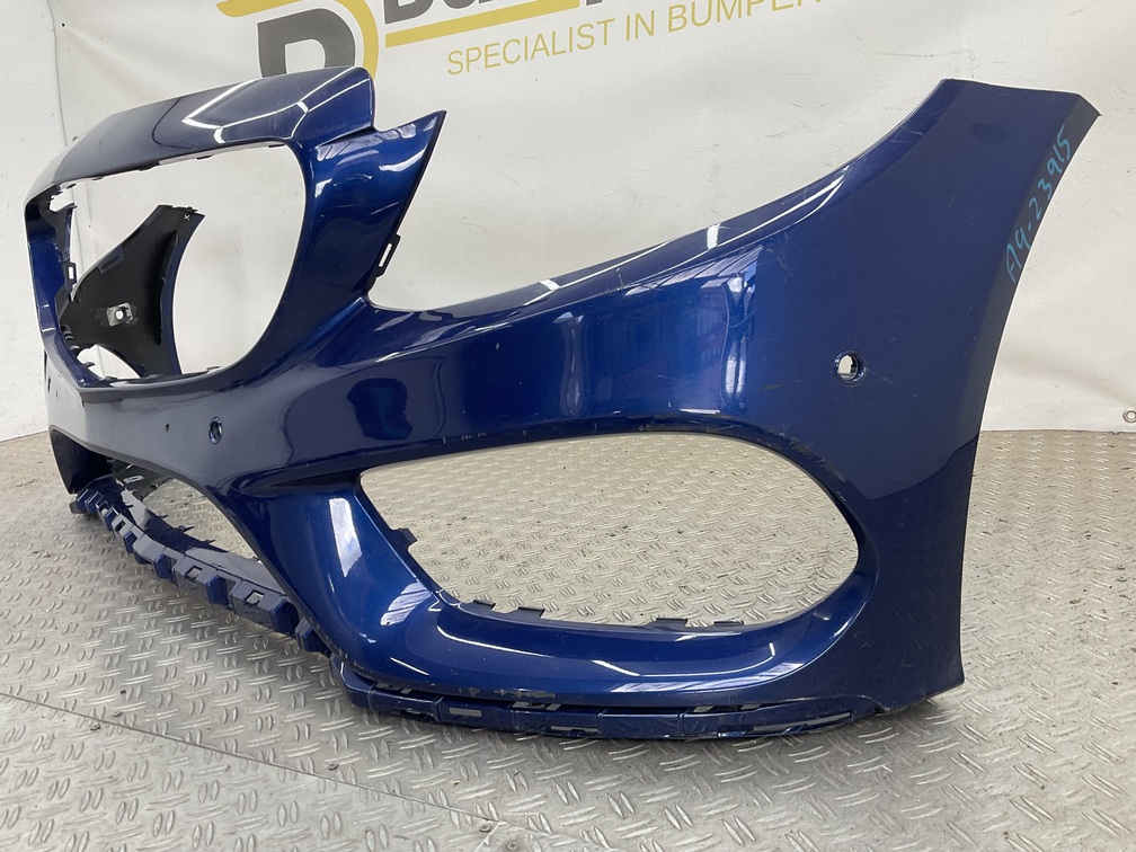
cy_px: 426
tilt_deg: -13.8
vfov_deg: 48.2
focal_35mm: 29
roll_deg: +5.3
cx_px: 568
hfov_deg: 61.7
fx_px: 952
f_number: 1.8
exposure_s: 1/120
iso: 32
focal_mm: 3
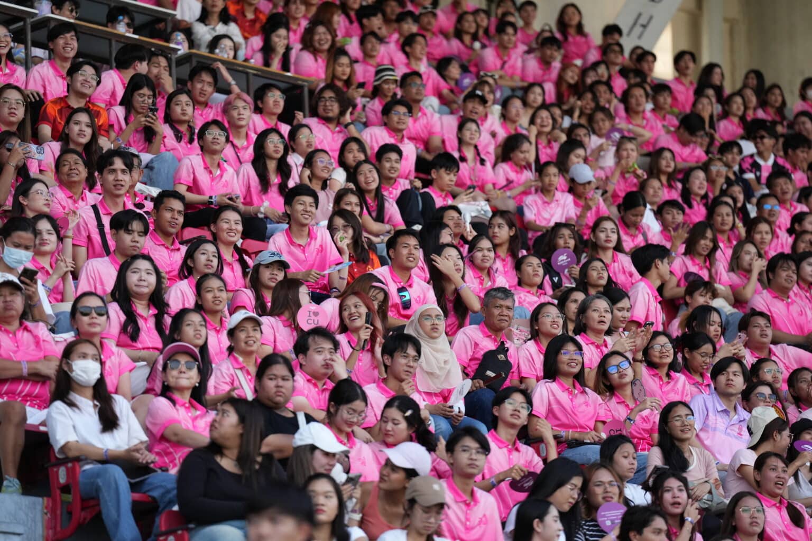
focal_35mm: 197
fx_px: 4443
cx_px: 406
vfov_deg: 7.0
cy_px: 270
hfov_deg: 10.4
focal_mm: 197
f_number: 2.8
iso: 800
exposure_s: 1/2500
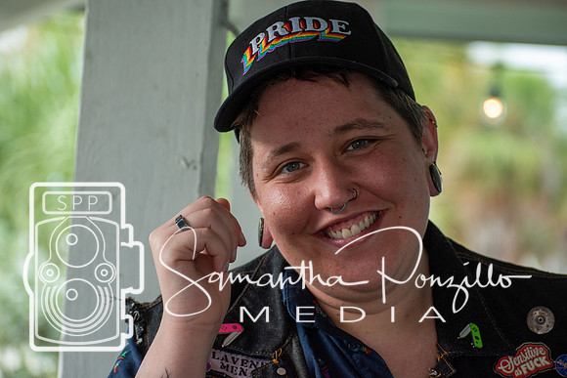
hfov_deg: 12.2
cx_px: 284
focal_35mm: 168
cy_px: 189
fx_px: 2646
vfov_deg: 8.2
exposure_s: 1/250
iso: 450
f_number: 4.8
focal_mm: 112
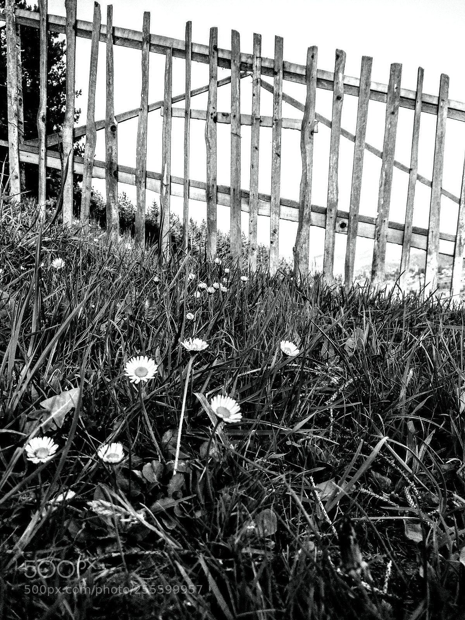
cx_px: 232
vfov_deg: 67.3
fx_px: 466
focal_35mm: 26
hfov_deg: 53.1
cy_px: 310
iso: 125
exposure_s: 1/284
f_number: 2.2
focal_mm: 3.81
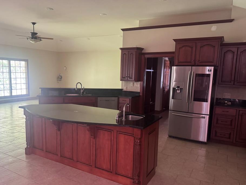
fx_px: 192
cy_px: 102
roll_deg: -2.1
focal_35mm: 27
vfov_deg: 51.3
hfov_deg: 65.3
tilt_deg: -9.7
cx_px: 117
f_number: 1.78
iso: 640
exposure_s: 1/60
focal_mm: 6.76
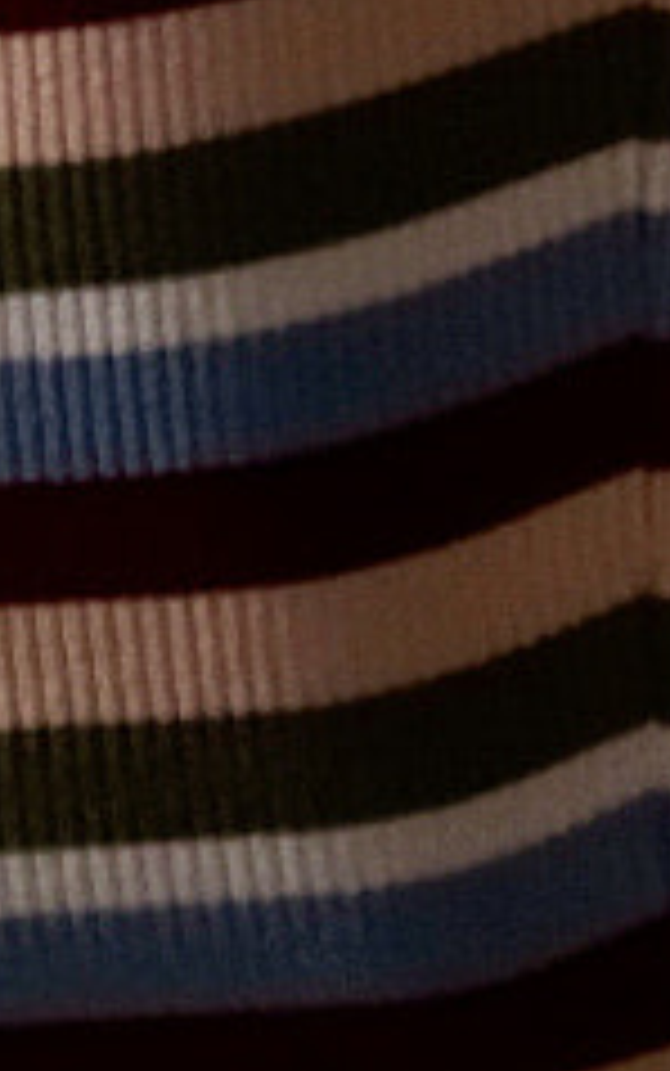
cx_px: 780
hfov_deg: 4.9
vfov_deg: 7.2
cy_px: -1881
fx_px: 7791
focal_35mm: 267
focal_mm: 26
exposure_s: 1/60
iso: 1600
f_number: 4
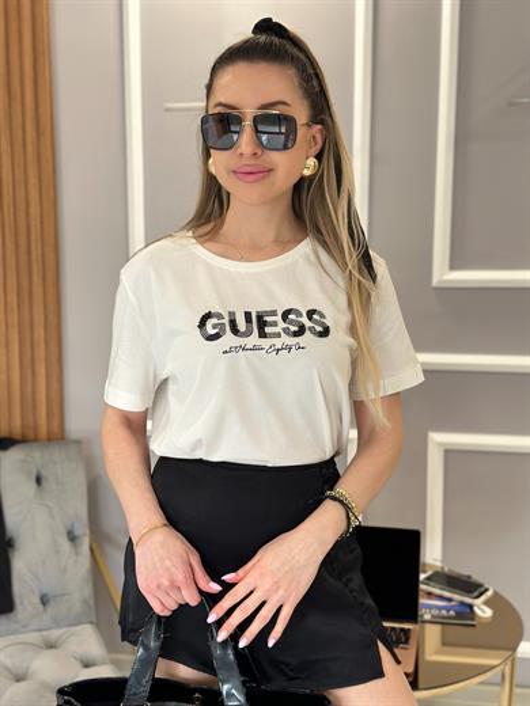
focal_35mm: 48
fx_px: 980
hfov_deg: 30.3
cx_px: 265
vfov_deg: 39.7
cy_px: 353
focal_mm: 6.86
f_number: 1.78
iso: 125
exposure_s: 1/64
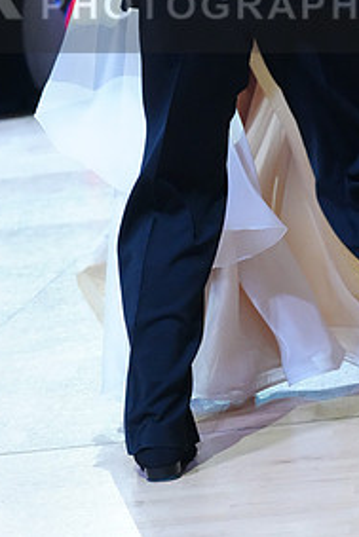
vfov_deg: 10.4
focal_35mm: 195
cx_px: 157
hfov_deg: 7.1
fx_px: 2913
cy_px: -9
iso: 6400
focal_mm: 95
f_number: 6.3
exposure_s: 1/400
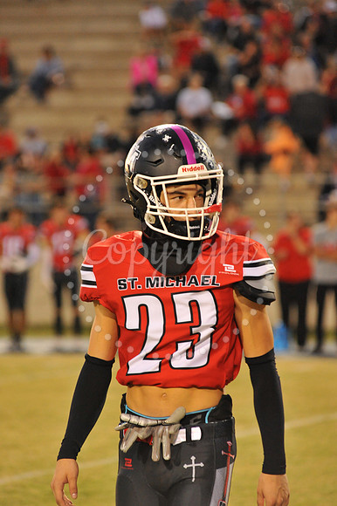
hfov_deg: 6.9
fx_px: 2811
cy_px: 253
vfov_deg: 10.3
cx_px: 168
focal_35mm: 200
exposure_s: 1/125
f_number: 5.6
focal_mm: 200
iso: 4000
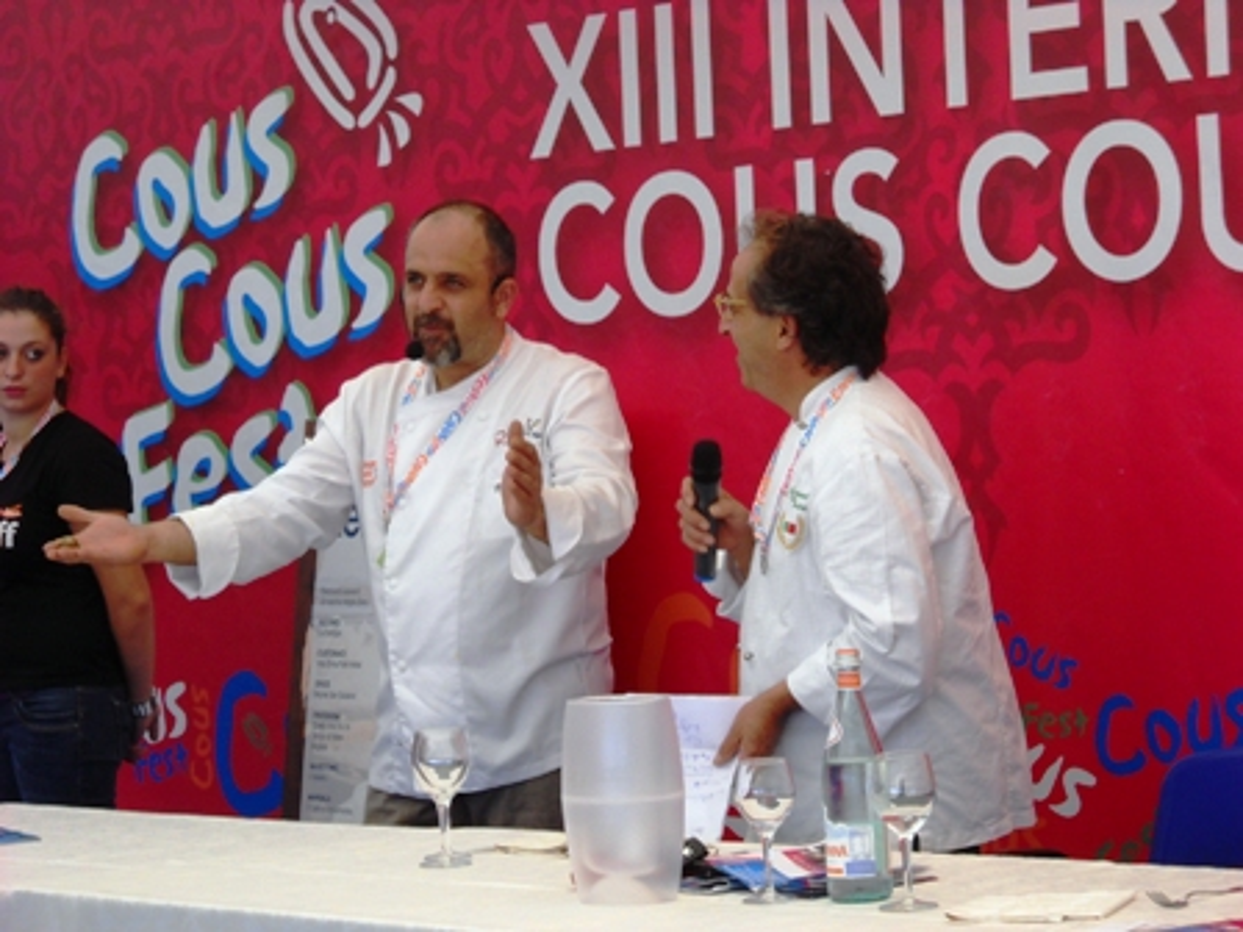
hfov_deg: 15.9
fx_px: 4453
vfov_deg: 12.0
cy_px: 466
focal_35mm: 124
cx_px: 622
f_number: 6
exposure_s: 1/60
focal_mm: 20.49
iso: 135
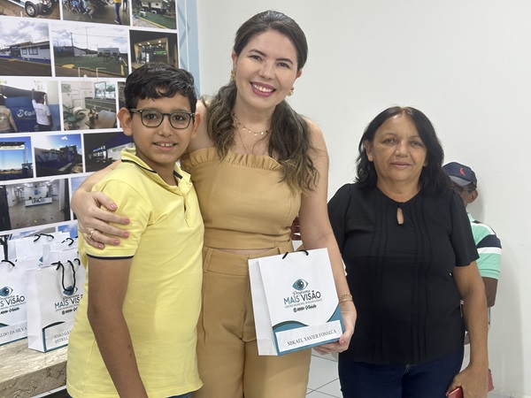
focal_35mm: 48
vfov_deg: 30.3
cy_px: 199
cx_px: 266
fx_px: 736
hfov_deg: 39.7
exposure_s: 1/60
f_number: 1.78
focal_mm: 6.86
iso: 125
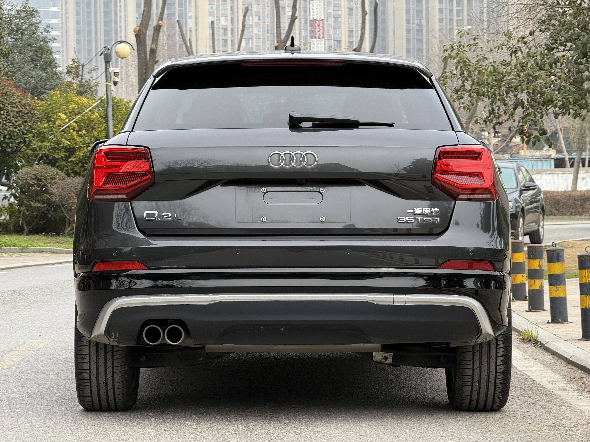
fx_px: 2045
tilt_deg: -1.4
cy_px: 221
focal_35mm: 120
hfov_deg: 16.4
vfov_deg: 12.3
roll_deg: +0.7
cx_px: 295
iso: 64
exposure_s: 1/541
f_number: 2.8
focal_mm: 15.66
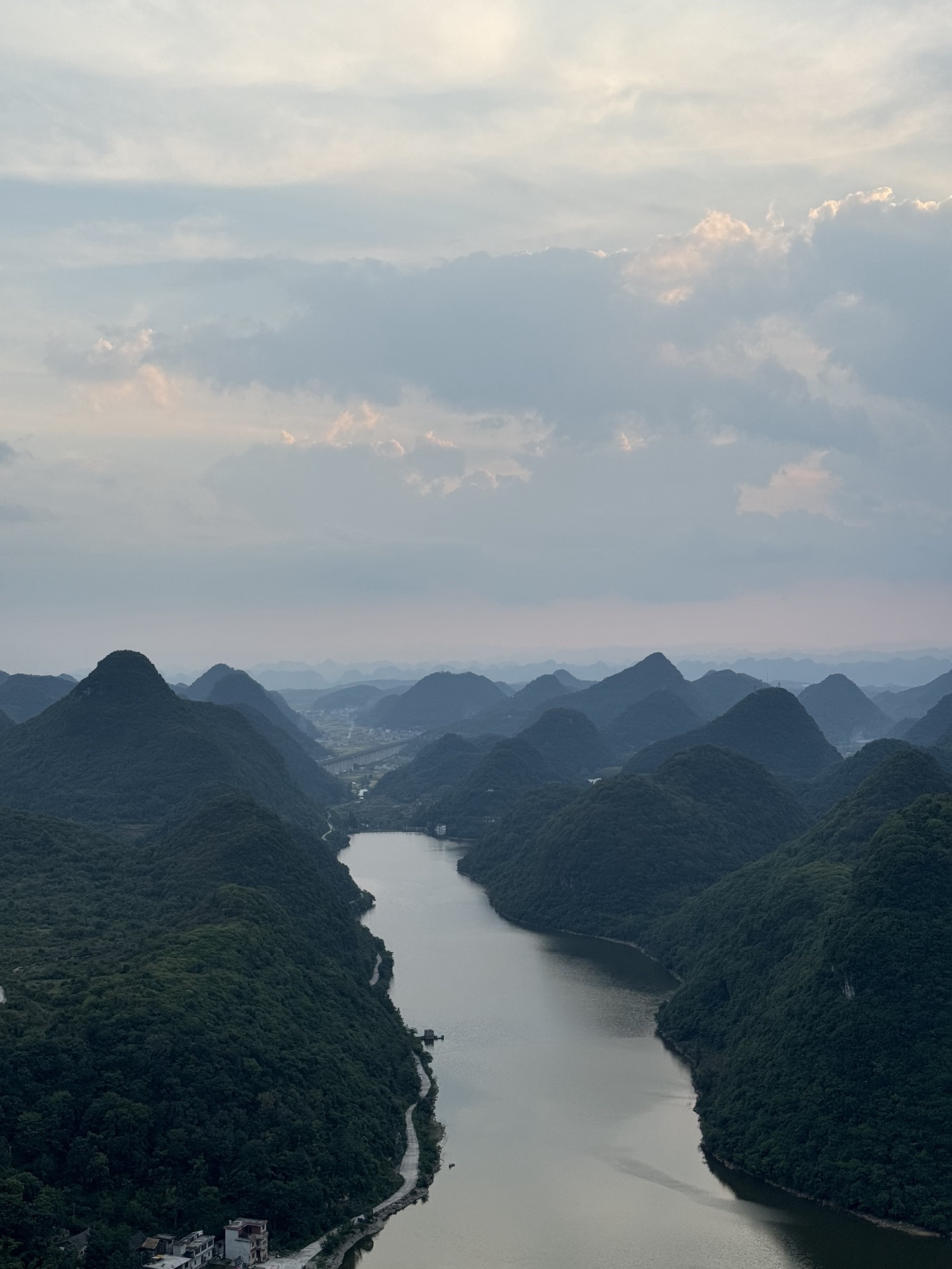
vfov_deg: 39.7
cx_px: 476
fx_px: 1760
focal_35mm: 48
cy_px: 634
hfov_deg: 30.3
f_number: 1.78
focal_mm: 6.76
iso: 64
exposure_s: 1/1312
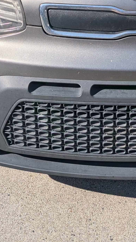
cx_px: 121
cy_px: -37
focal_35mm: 77
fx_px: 494
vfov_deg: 25.2
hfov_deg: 15.5
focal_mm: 6.9
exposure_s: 1/13158
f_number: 1.68
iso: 22
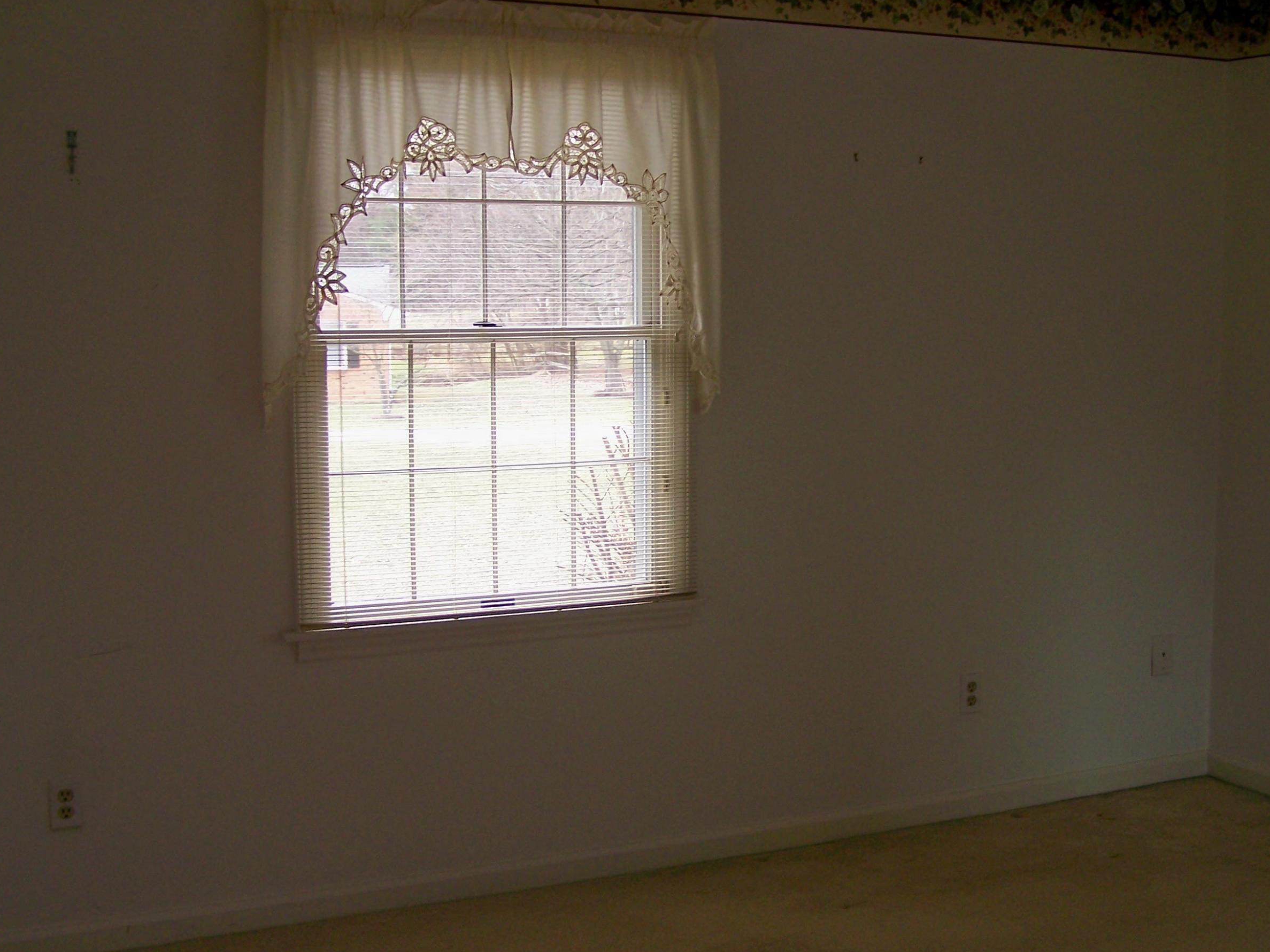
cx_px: 694
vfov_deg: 30.3
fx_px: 1761
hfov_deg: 39.6
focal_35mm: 48
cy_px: 472
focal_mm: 6.3
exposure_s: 1/30
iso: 64
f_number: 2.8
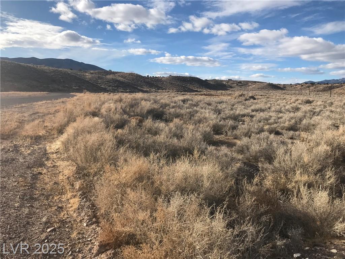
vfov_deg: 49.7
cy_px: 130
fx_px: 279
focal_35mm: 28
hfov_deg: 63.4
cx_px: 172
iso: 20
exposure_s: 1/3300
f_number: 1.8
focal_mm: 3.99
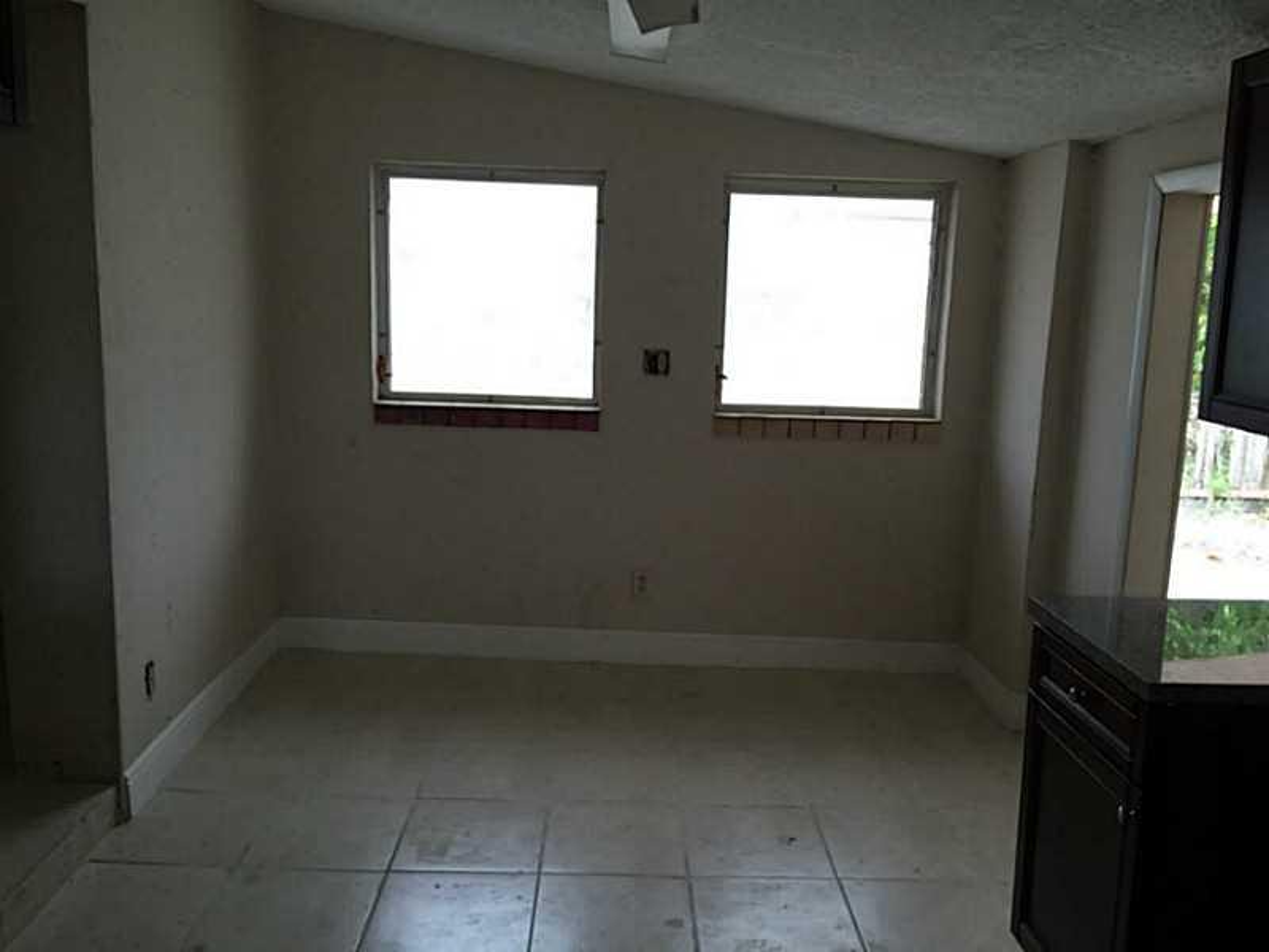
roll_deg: -2.8
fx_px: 1063
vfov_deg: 48.2
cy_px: 476
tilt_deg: -9.7
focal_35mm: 29
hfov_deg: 61.7
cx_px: 634
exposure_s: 1/30
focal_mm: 4.15
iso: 32
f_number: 2.2
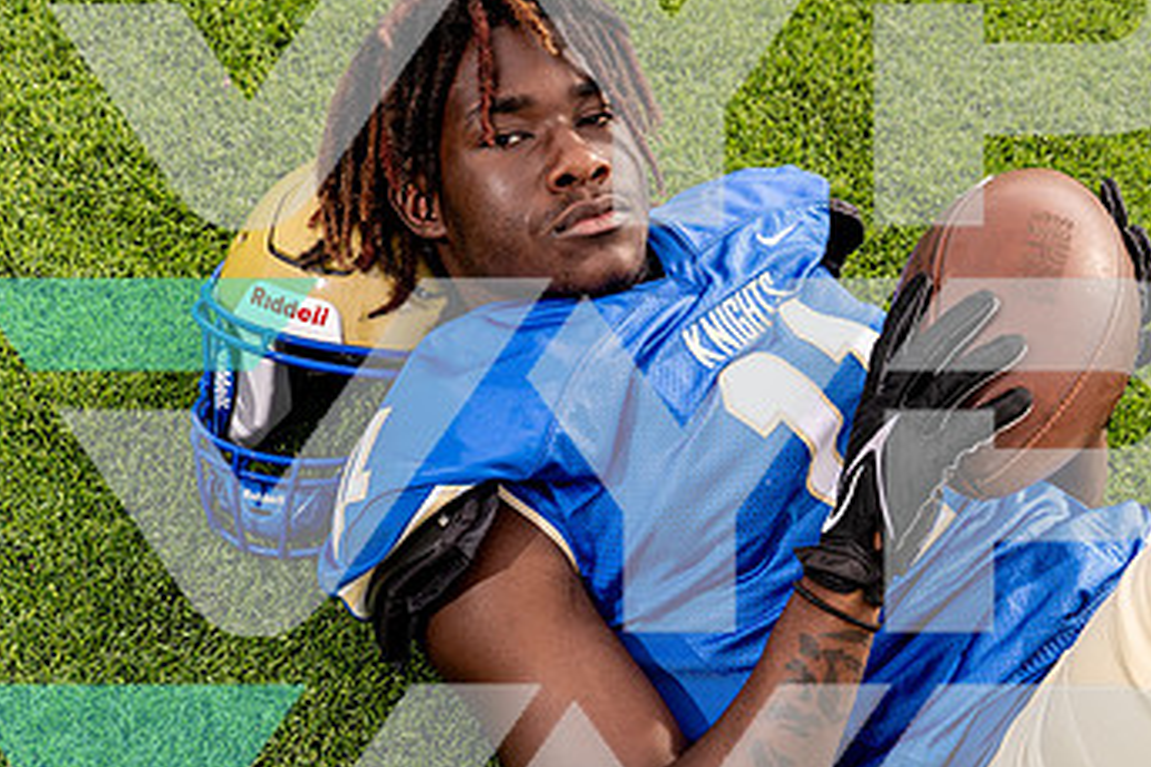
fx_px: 2429
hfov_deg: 26.4
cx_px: 820
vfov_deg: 17.9
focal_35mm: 76
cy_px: 457
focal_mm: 45
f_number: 5.6
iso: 100
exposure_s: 1/250
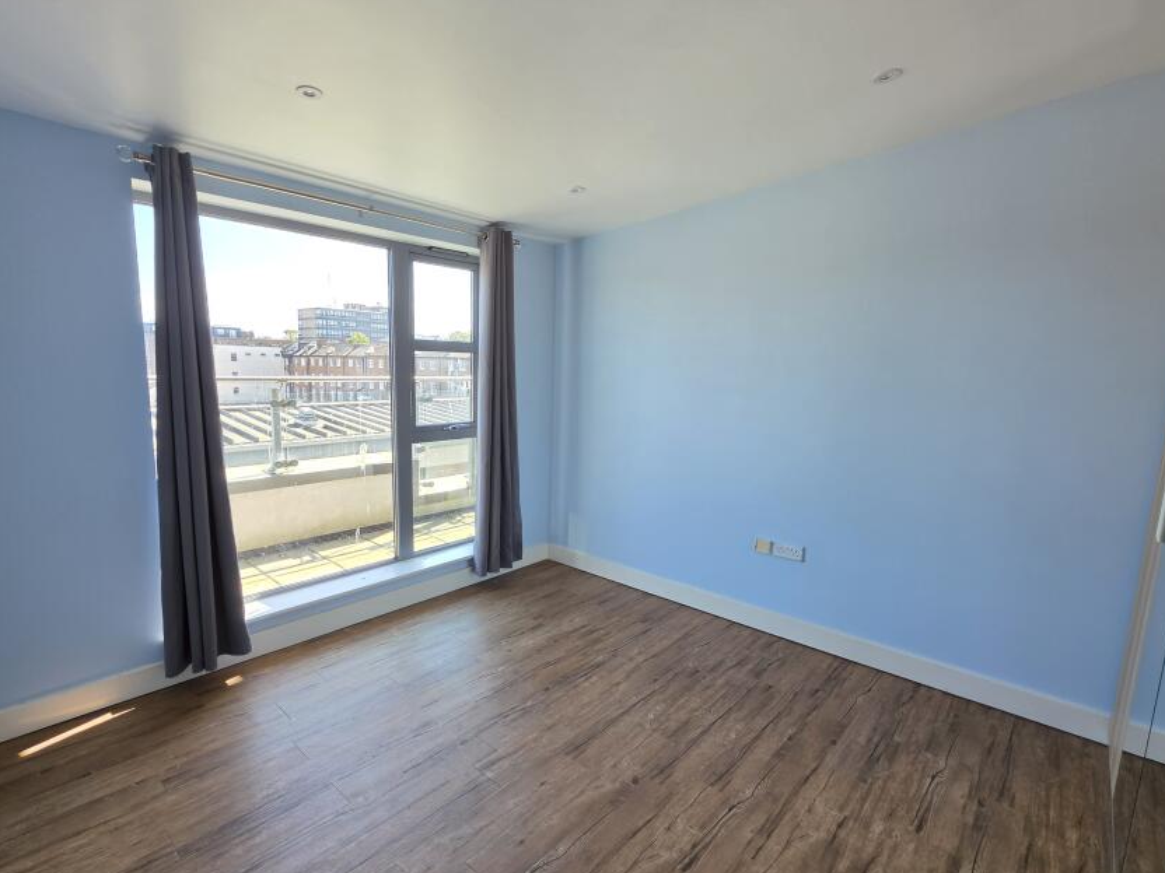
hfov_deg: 94.4
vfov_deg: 78.1
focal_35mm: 16
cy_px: 456
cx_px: 556
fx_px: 538
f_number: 1.9
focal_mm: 2.2
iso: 25
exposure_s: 1/100
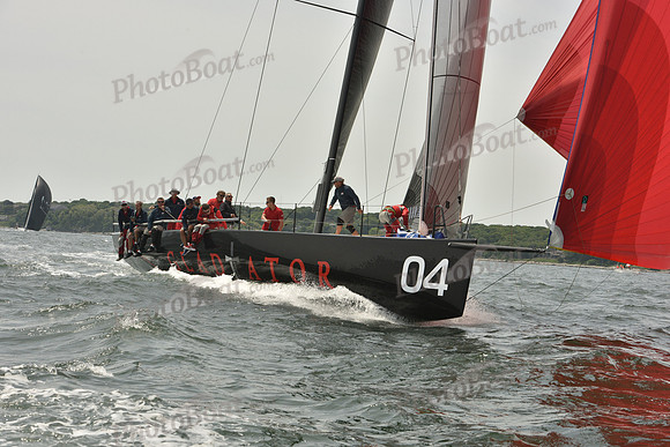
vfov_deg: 19.5
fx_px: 1303
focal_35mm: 70
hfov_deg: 28.8
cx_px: 335
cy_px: 224
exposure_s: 1/1000
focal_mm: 70
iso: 400
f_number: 11
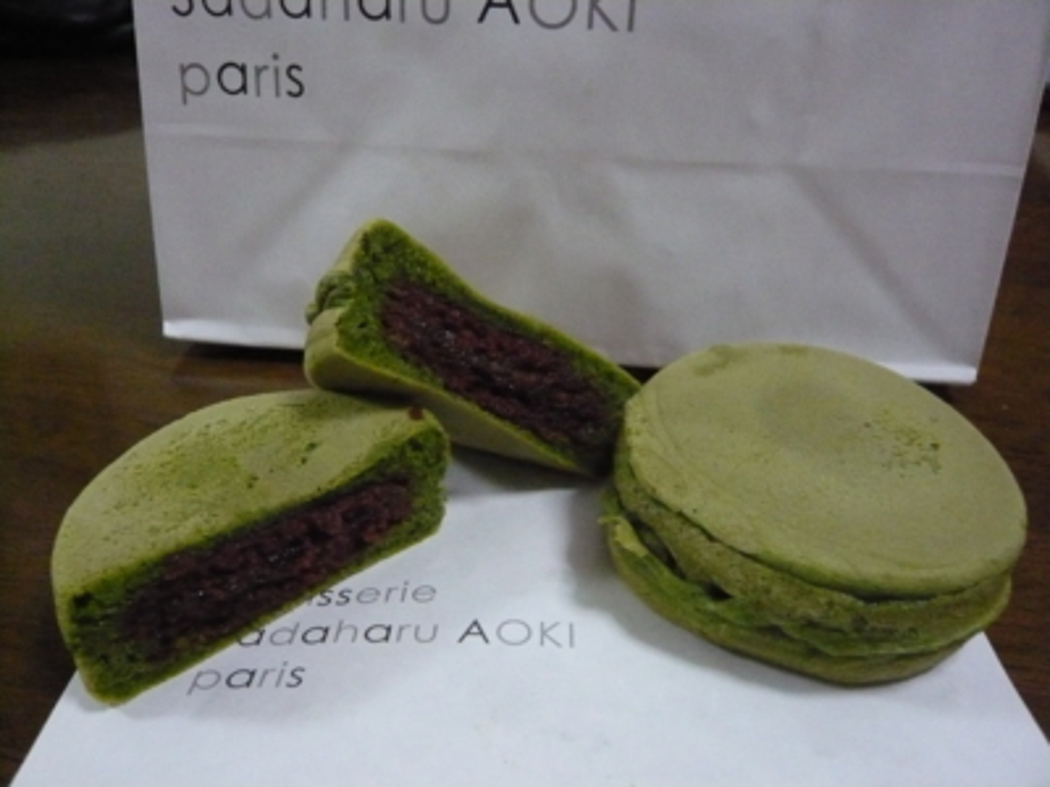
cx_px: 525
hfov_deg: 63.4
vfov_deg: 49.7
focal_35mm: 28
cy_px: 394
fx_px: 849
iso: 800
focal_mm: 4.6
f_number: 2.8
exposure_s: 1/20
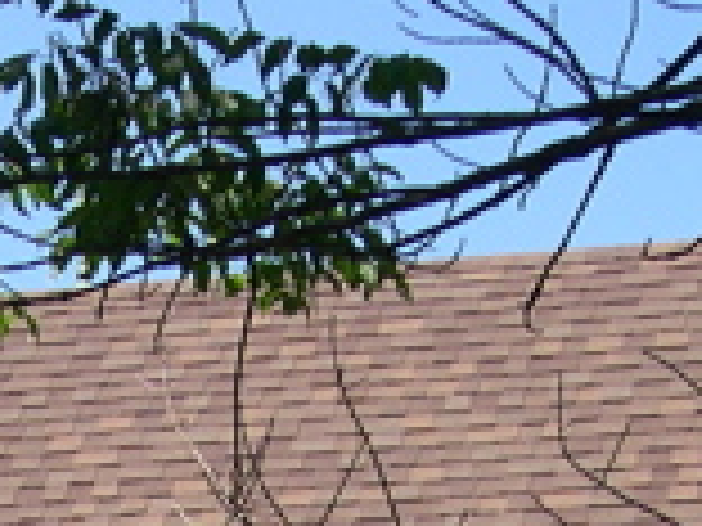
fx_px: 4279
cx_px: -234
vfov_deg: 6.8
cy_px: 1063
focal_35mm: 211
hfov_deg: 9.2
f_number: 3.1
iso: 100
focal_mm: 10.1
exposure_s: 1/515
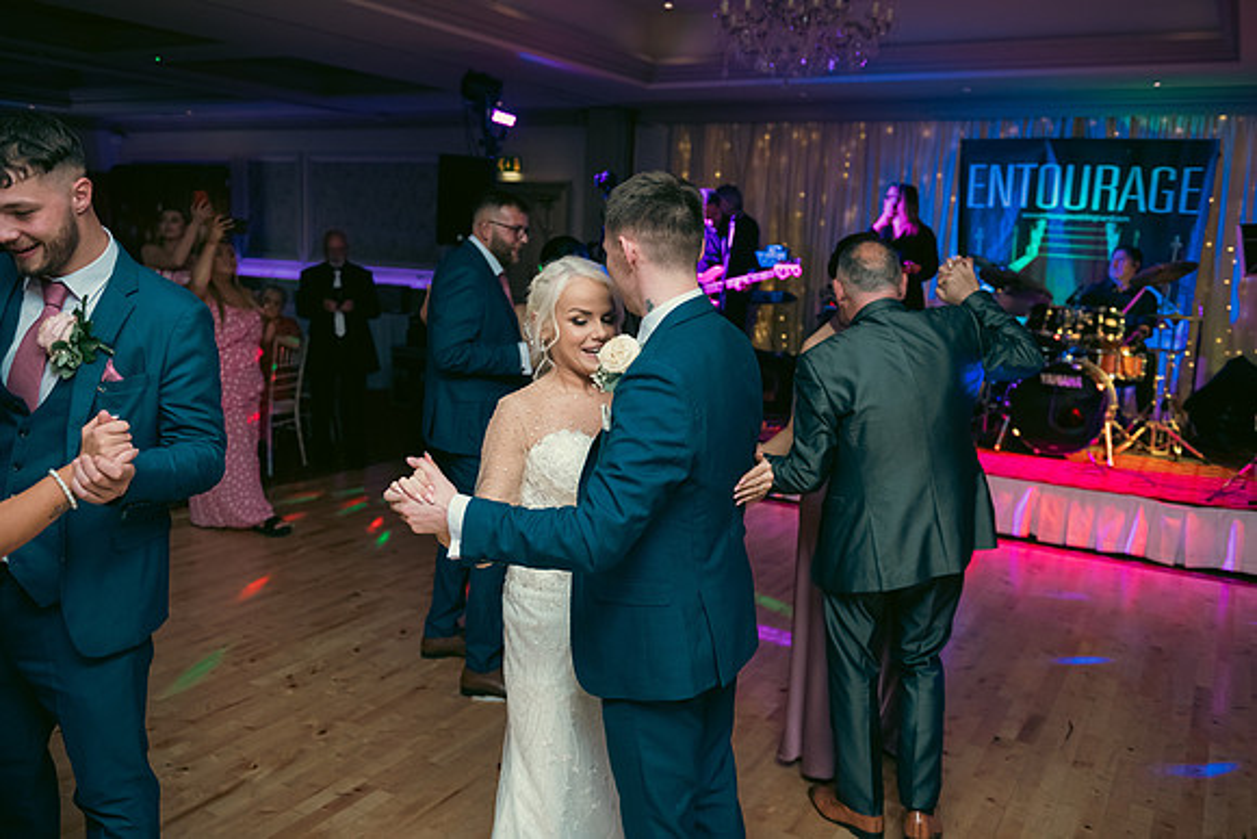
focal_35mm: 32
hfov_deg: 58.7
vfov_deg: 41.1
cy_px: 420
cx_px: 628
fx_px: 1118
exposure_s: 1/160
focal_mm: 32
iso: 800
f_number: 3.5
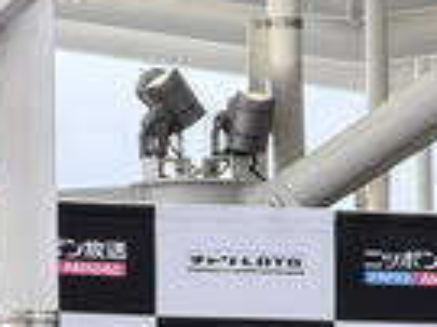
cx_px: 851
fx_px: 6357
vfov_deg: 2.9
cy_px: 648
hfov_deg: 3.9
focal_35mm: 504
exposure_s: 1/121
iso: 64
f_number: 2.8
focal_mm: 16.89
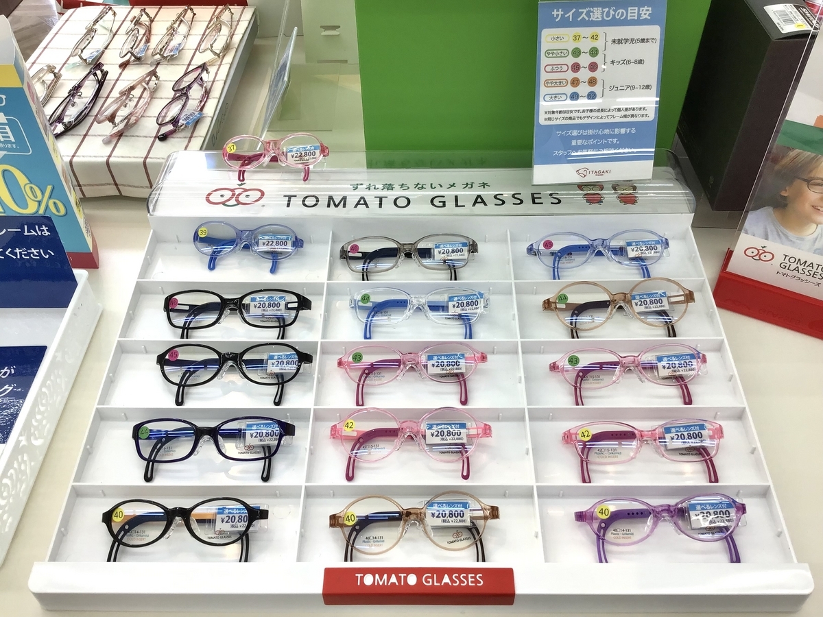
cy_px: 308
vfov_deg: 45.4
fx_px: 737
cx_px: 412
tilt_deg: -45.8
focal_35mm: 31
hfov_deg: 58.4
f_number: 2.4
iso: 25
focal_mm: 3.3
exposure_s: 1/100
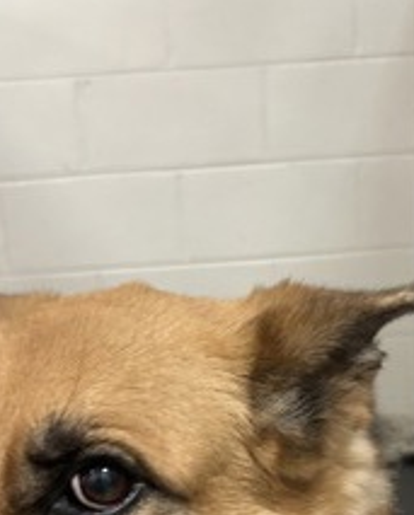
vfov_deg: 35.9
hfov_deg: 30.3
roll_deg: +4.3
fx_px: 764
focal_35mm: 50
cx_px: 241
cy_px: 418
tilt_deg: -14.9
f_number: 1.5
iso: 200
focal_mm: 5.7
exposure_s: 1/60
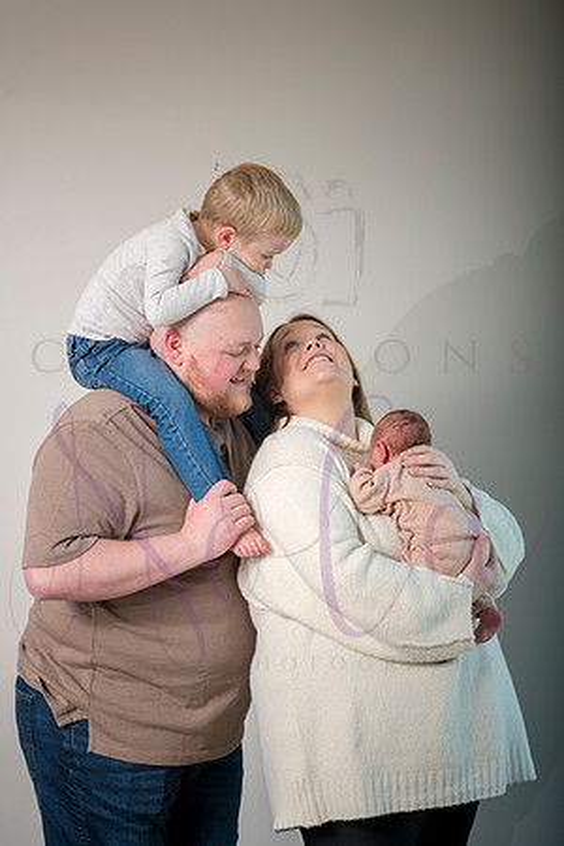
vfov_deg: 23.9
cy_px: 423
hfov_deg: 16.1
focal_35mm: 85
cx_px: 282
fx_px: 1997
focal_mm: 85
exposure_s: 1/250
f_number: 8
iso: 500
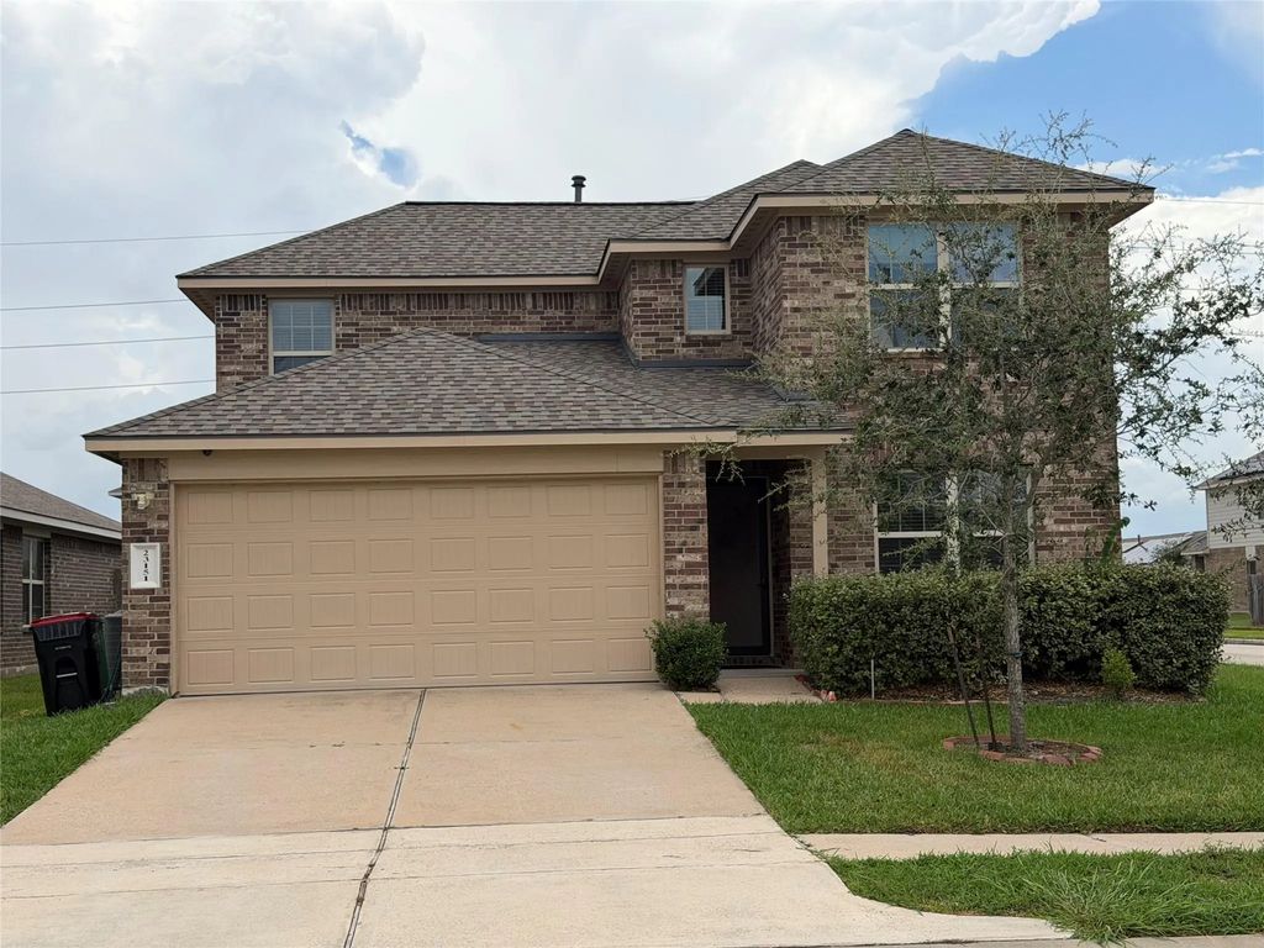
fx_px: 1753
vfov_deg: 30.3
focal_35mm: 48
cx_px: 632
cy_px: 474
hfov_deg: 39.7
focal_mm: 6.76
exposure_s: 1/4098
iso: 64
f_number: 1.78
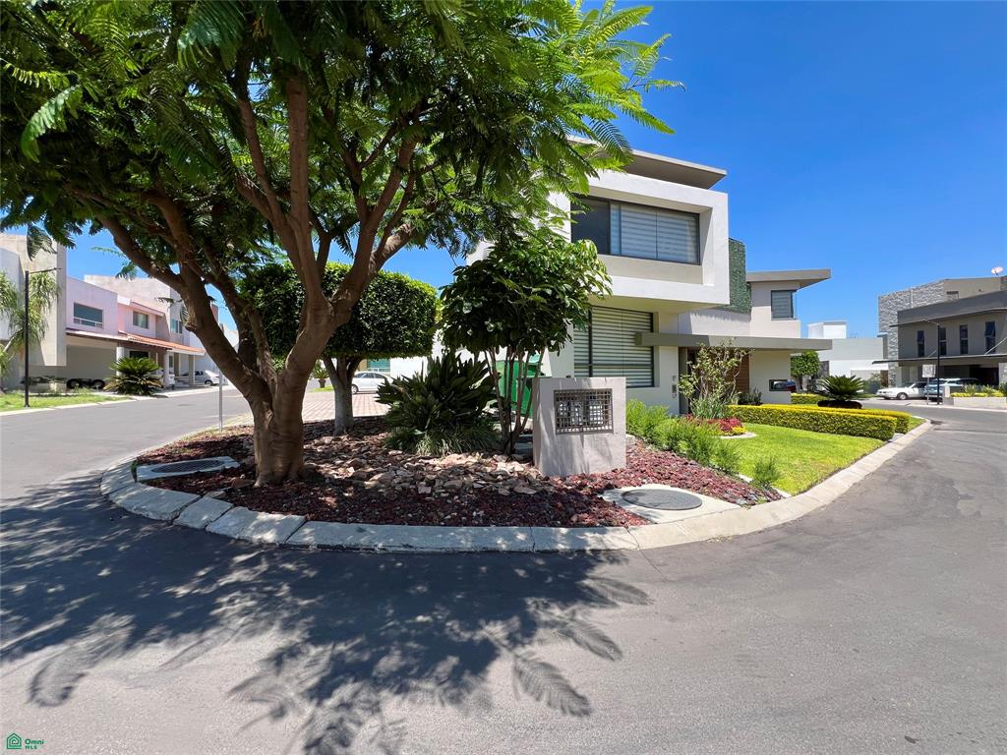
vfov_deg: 89.9
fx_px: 378
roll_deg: +0.6
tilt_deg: +0.4
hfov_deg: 106.2
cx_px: 504
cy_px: 378
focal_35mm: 13
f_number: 1.8
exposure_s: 1/622
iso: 32
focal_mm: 1.57
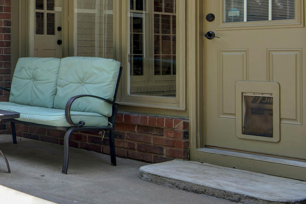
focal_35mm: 61
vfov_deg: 22.1
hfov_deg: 27.6
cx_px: -89
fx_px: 519
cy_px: 48
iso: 100
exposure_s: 1/30
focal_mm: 17
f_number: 6.7
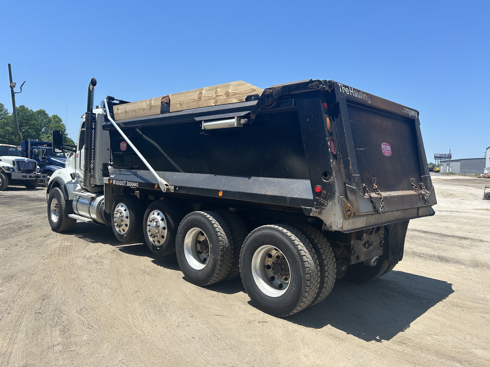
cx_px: 245
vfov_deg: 53.1
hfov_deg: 67.3
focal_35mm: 26
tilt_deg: -2.3
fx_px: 368
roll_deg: -2.3
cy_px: 184
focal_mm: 5.7
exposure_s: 1/3077
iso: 50
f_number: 1.5
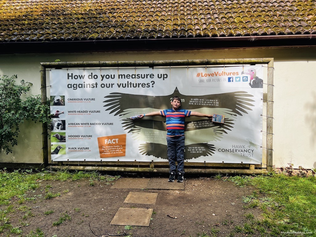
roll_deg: +0.1
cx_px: 158
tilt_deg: -2.9
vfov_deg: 53.1
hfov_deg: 67.3
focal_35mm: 26
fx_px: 237
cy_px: 118
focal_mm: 5.7
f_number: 1.5
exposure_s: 1/1100
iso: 50
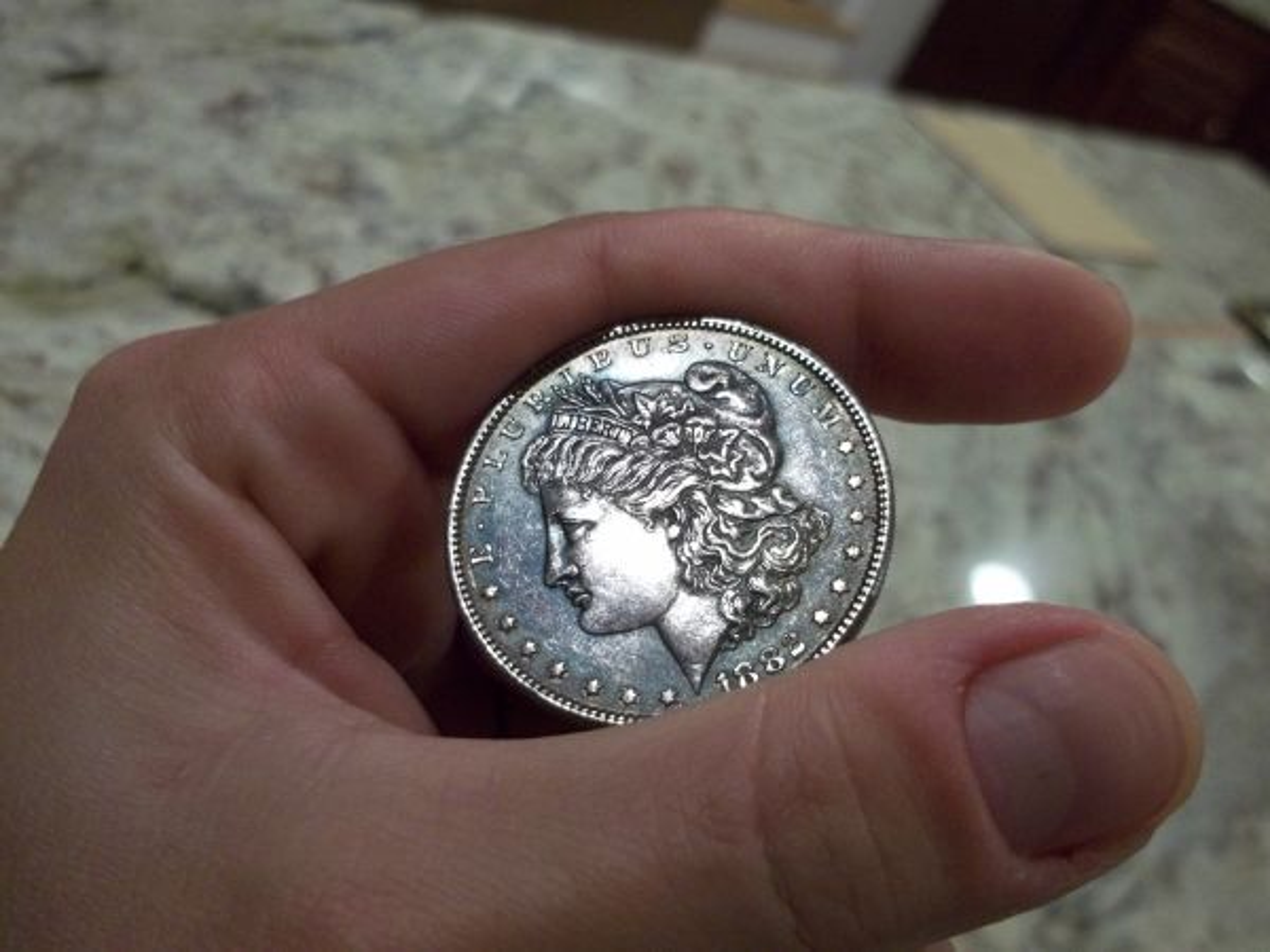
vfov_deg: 39.7
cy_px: 476
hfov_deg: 51.4
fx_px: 1321
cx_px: 635
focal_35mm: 36
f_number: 3.1
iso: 160
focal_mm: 6.5
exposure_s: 1/15
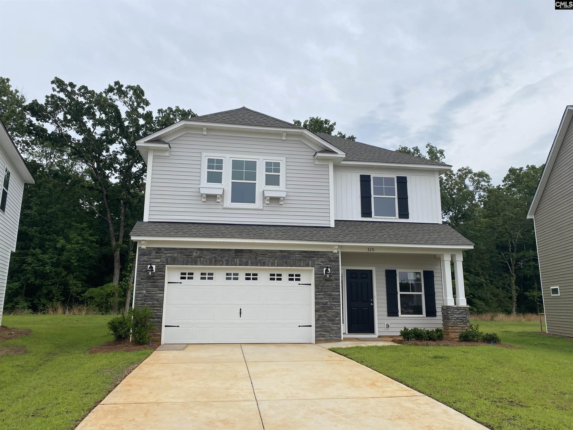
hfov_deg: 67.3
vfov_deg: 53.1
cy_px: 215
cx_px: 286
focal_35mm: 26
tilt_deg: +11.4
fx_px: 430
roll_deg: -0.3
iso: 32
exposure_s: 1/2755
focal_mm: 4.25
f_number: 1.8
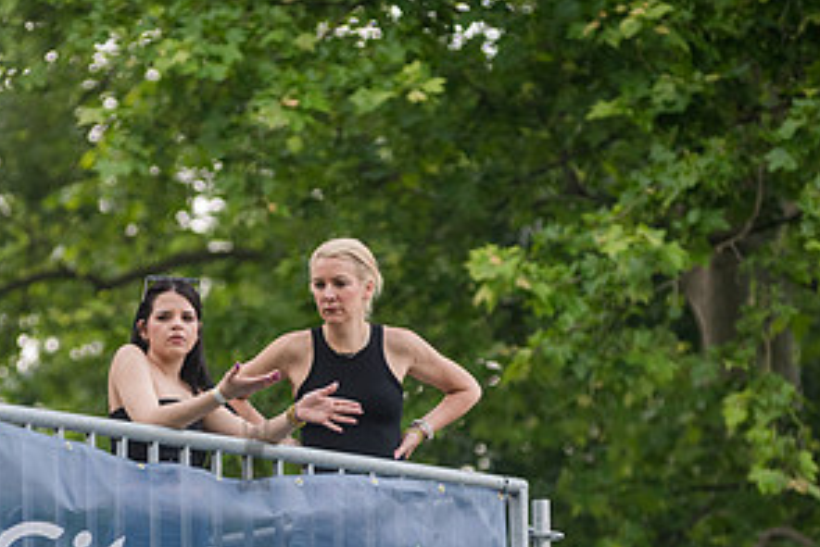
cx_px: 253
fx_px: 8956
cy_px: 443
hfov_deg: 5.2
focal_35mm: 393
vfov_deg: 3.5
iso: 1000
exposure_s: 1/1250
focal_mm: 200
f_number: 4
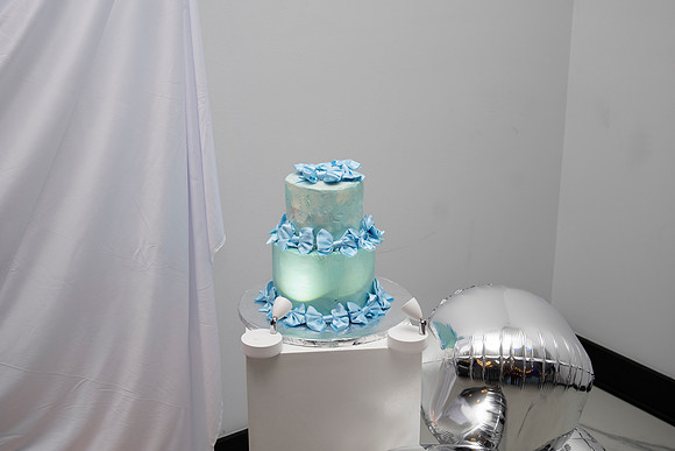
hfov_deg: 39.6
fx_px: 938
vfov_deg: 27.0
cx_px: 338
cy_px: 226
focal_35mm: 50
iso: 800
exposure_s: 1/160
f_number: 5.2
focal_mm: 48
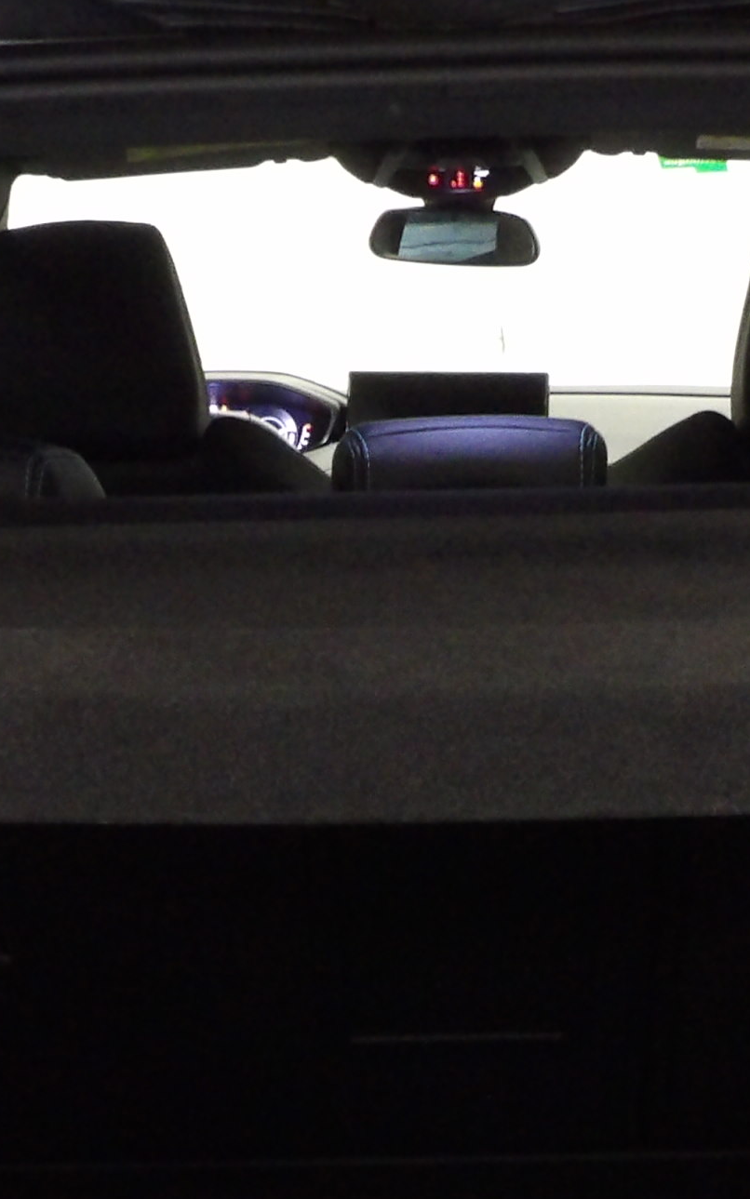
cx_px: 449
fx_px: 2354
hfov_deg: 18.1
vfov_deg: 28.0
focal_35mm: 72
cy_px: 966
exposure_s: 1/17
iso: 717
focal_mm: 4.3
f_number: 3.2
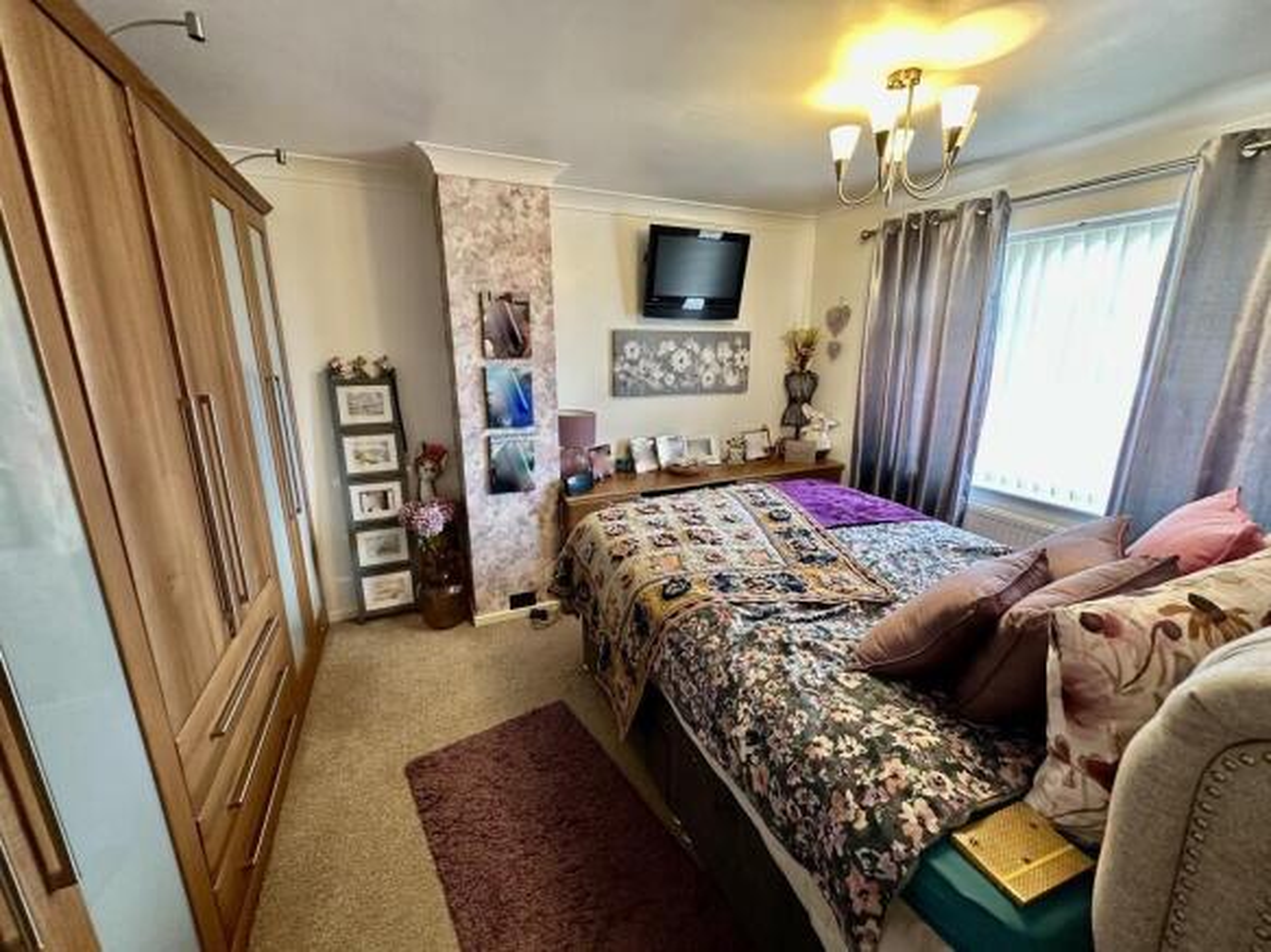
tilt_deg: -15.1
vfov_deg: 85.7
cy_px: 476
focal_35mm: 14
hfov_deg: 102.1
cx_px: 636
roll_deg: +0.1
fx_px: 514
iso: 200
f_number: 2.2
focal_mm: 2.22
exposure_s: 1/50
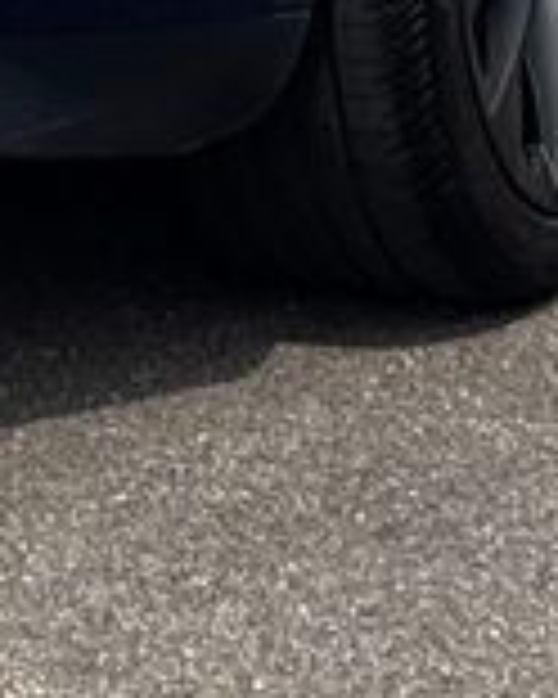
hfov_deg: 5.0
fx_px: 6399
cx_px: 94
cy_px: -986
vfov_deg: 6.0
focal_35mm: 310
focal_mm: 6.76
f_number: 1.78
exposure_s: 1/3425
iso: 64
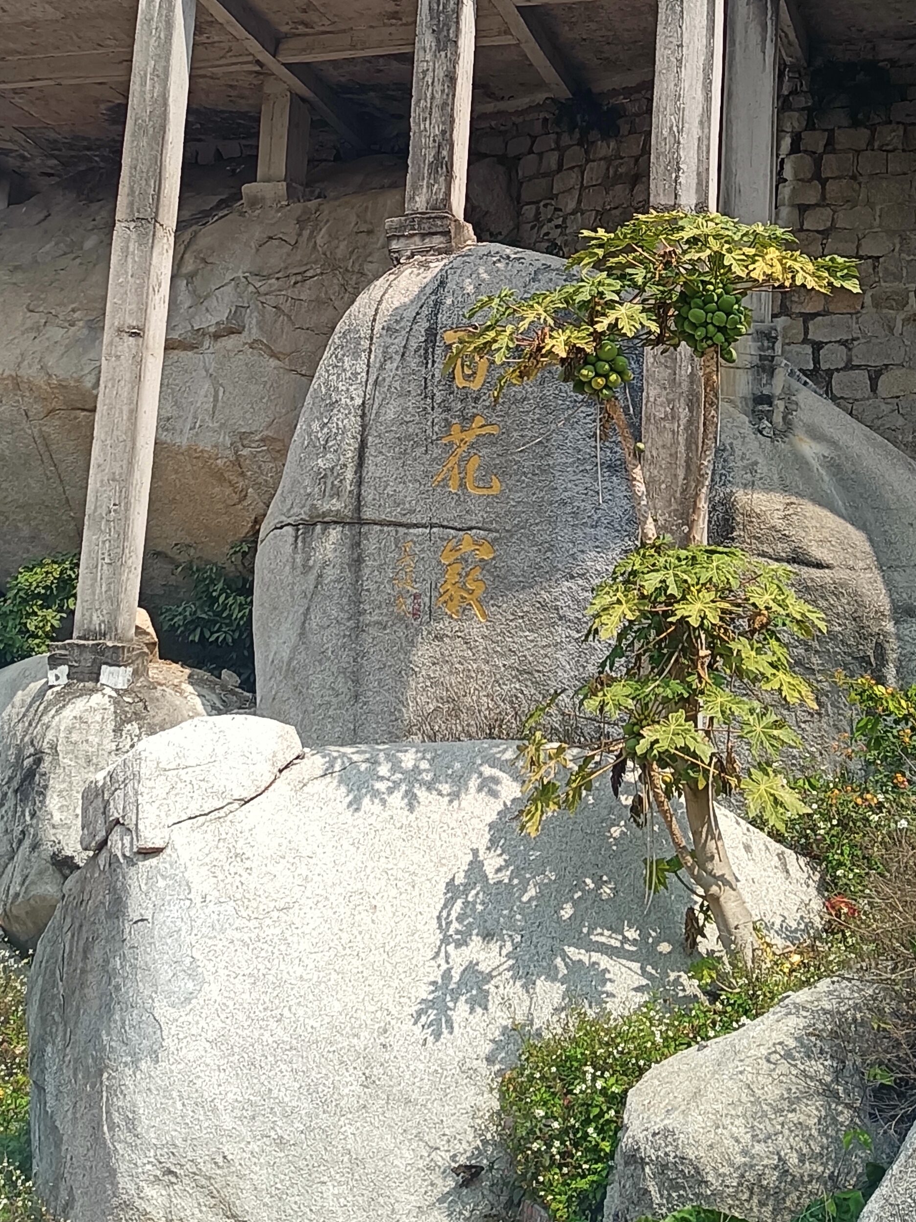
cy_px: 266
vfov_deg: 31.0
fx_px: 2152
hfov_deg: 24.0
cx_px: 484
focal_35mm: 61
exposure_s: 1/801
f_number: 1.8
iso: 103
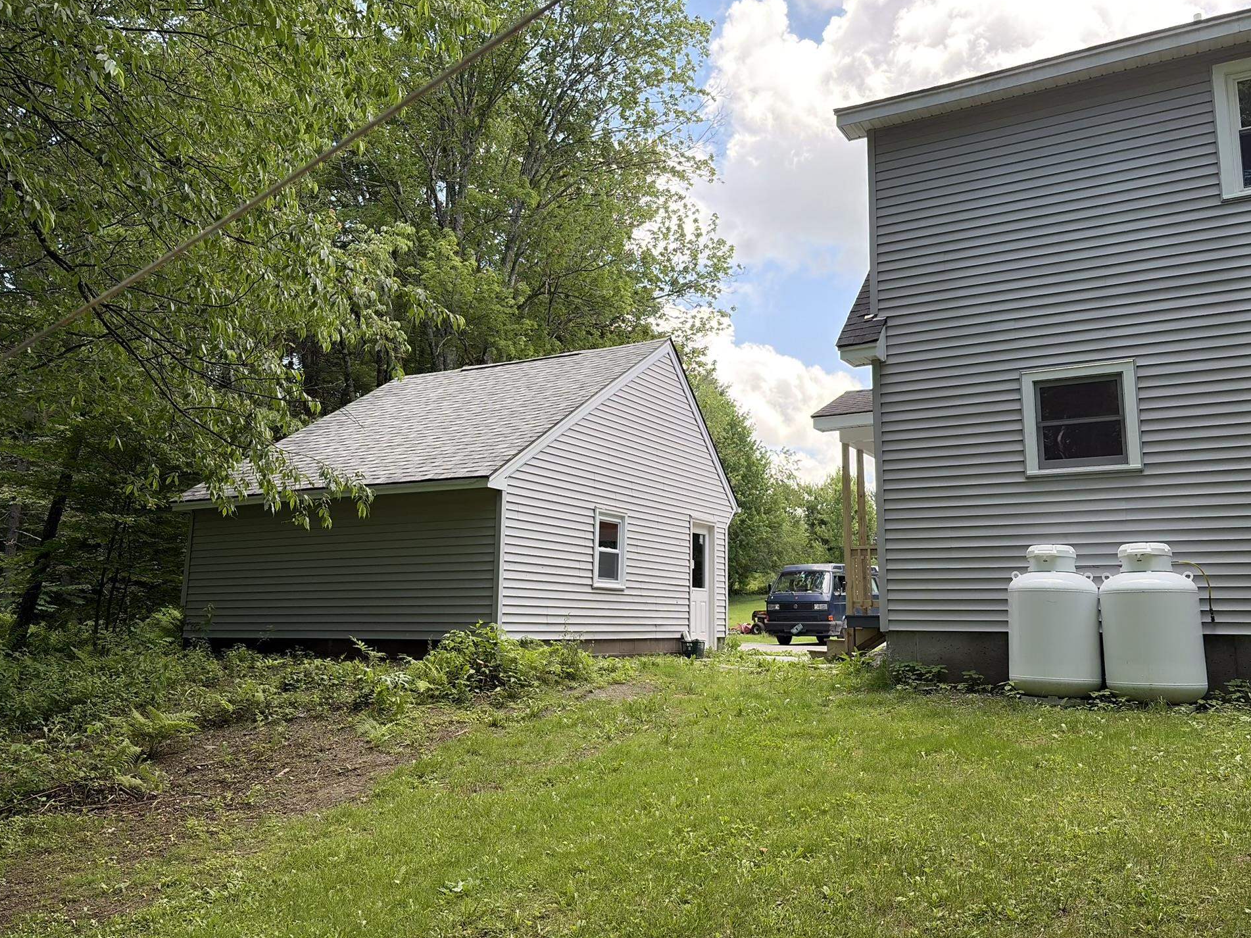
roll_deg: -0.9
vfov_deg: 49.7
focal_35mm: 28
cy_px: 443
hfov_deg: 63.4
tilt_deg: +9.8
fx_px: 1012
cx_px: 664
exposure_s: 1/543
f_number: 1.6
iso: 50
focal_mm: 5.96
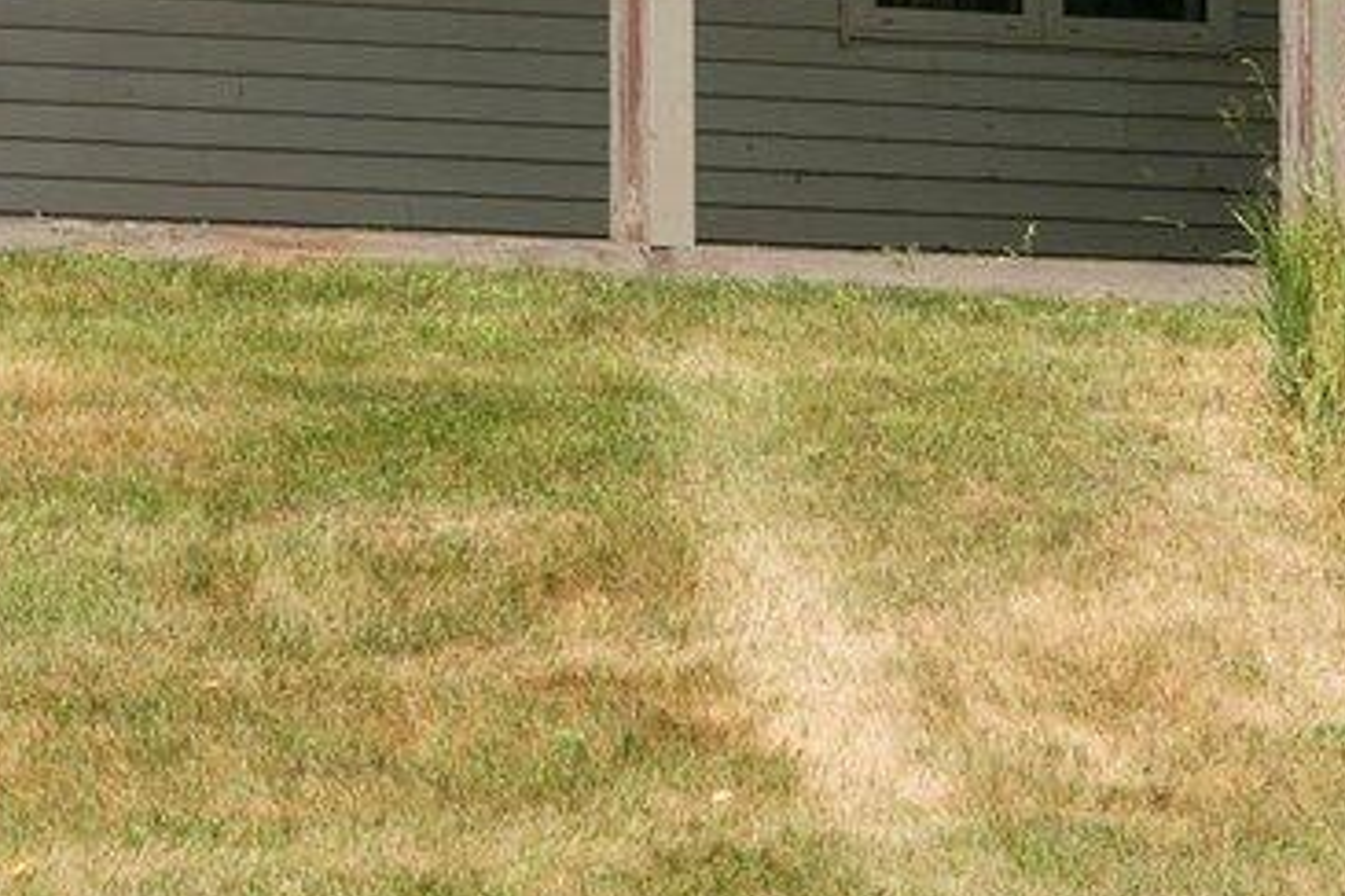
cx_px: -695
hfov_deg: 5.8
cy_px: -953
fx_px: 13151
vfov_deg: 3.9
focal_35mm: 352
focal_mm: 62.9
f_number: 8
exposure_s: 1/500
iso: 320
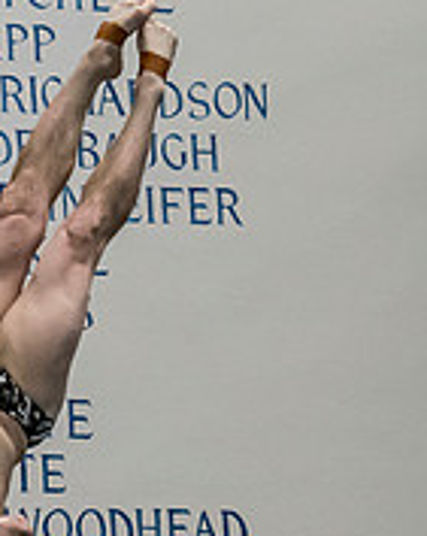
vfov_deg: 3.7
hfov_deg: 2.9
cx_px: -86
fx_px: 8362
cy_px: 586
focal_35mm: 528
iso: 4000
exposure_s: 1/1600
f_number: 2.8
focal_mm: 75
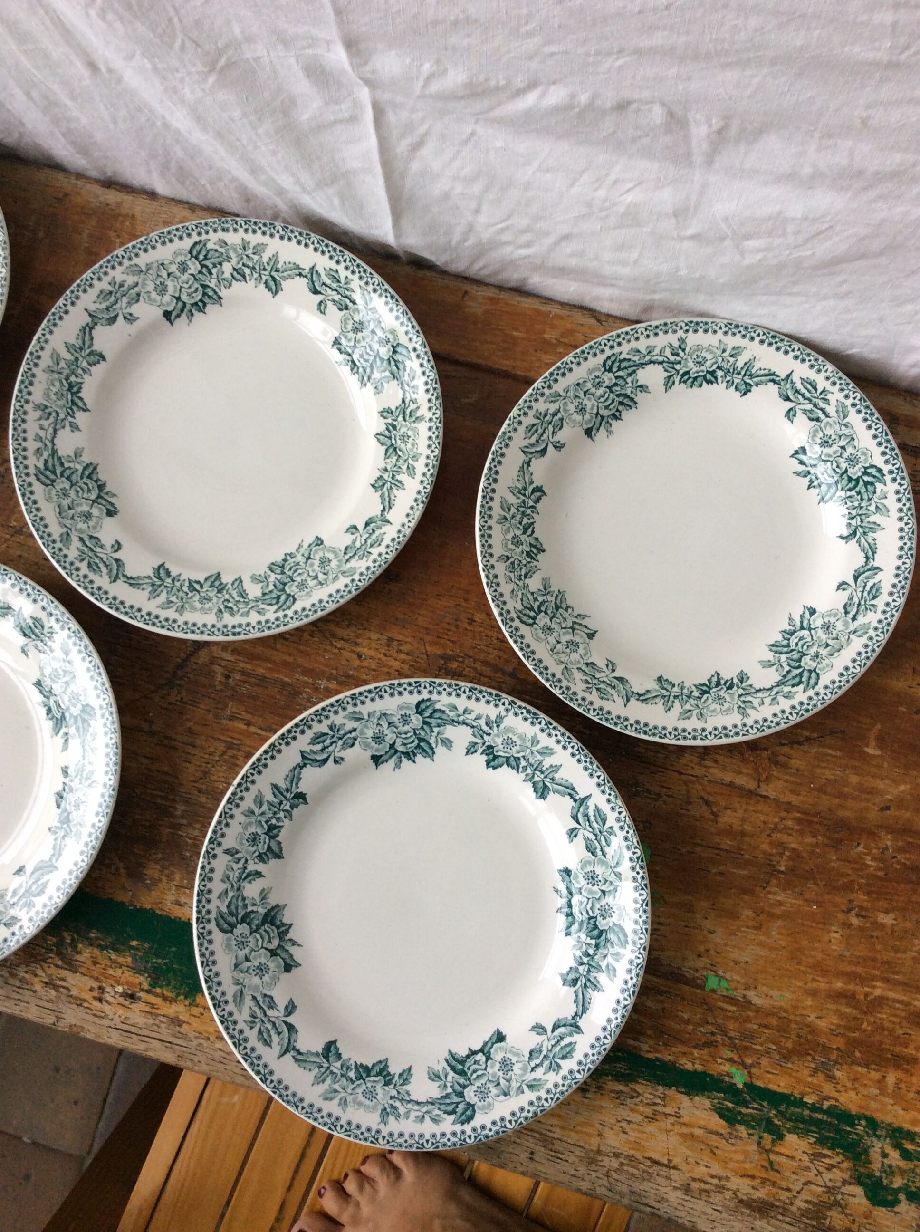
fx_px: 1137
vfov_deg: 56.9
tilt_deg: -81.2
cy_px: 616
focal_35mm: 32
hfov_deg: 44.1
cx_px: 460
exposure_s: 1/100
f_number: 2.4
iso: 50
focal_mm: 3.3
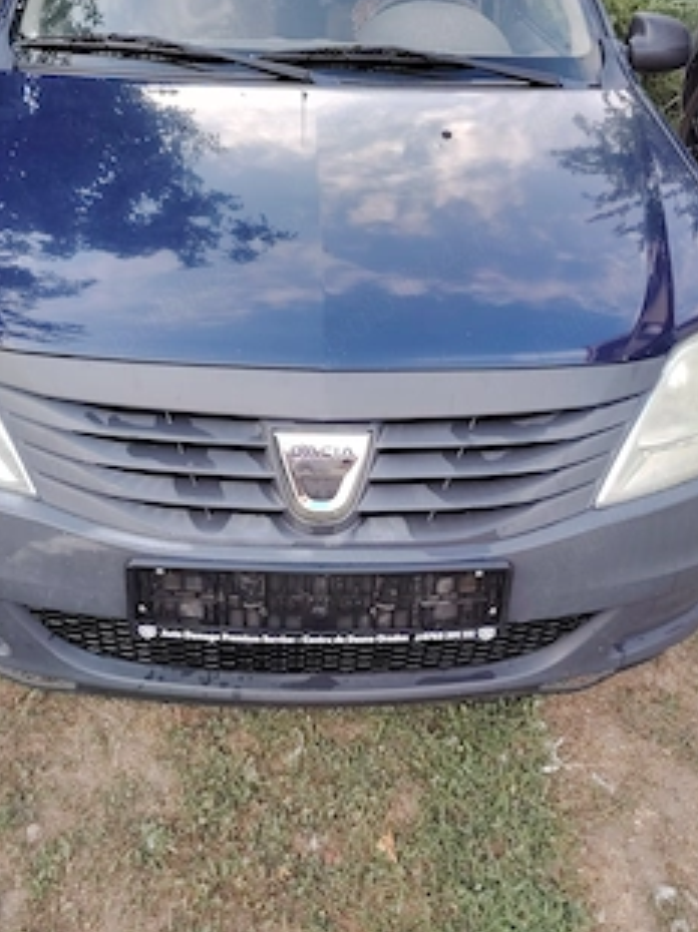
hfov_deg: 45.3
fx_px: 835
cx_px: 310
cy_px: 334
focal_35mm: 31
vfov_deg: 57.5
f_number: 1.75
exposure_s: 1/100
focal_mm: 5.25
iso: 372
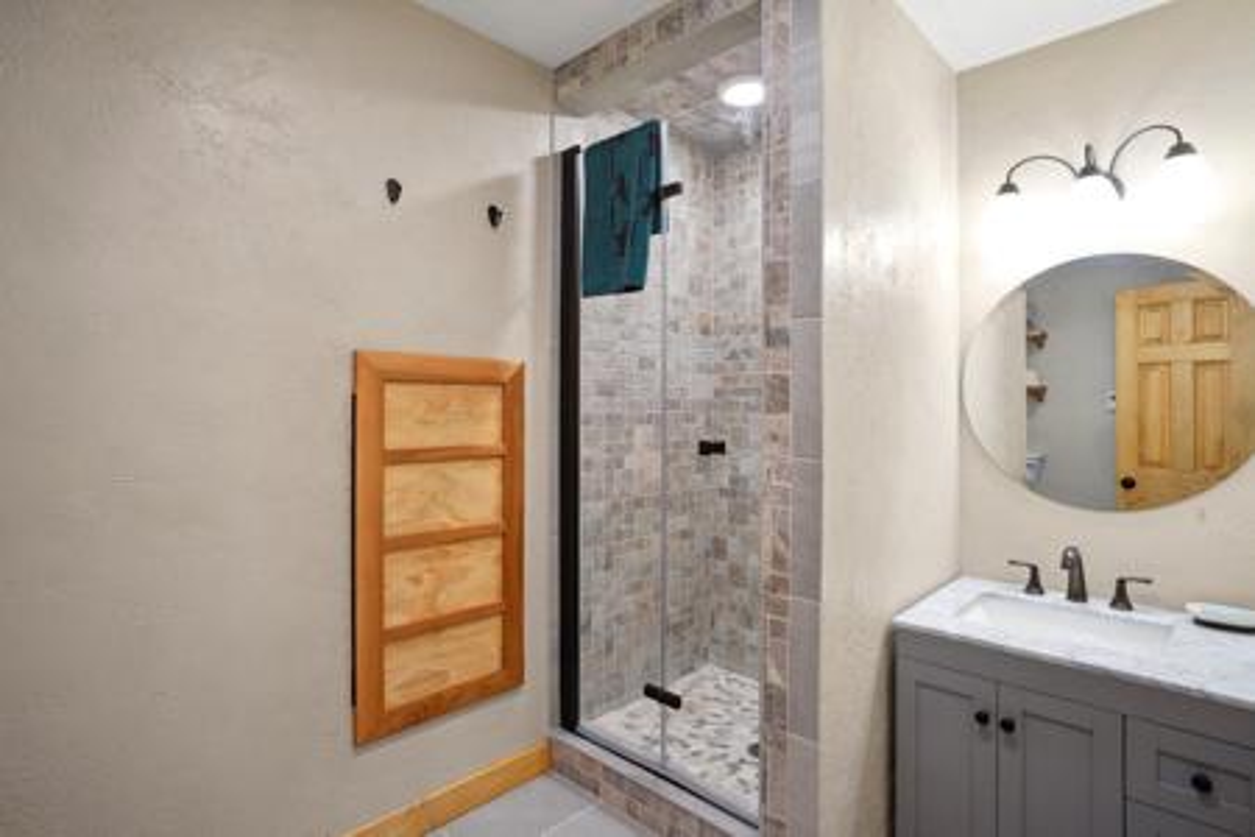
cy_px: 418
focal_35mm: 17
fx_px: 593
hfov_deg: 93.3
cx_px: 628
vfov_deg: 70.4
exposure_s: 1/10
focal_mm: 17
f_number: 8
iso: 400
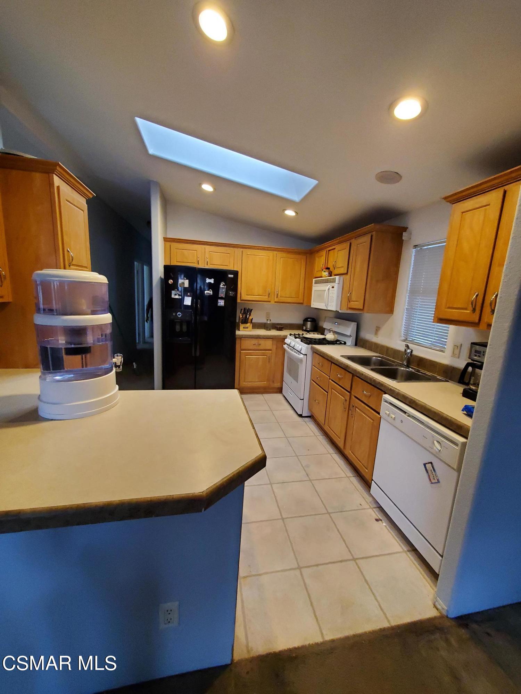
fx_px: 261
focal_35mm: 13
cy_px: 347
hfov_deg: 89.9
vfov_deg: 106.2
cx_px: 260
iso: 500
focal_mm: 1.8
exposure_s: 1/59
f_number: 2.2
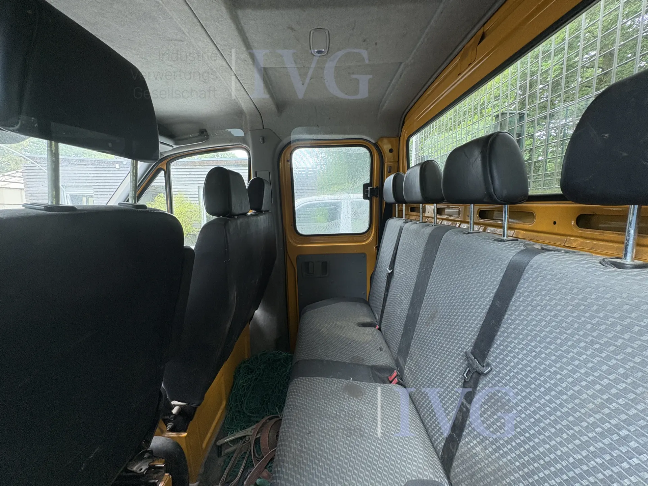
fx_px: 262
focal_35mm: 14
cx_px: 324
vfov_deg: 85.7
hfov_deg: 102.1
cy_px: 243
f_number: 2.2
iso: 200
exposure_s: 1/99
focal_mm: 2.22
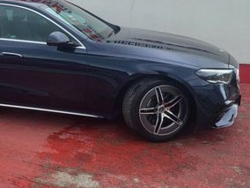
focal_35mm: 55
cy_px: 64
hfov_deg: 33.4
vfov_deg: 26.4
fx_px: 397
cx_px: 32
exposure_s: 1/481
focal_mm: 5.4
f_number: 1.8
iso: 40
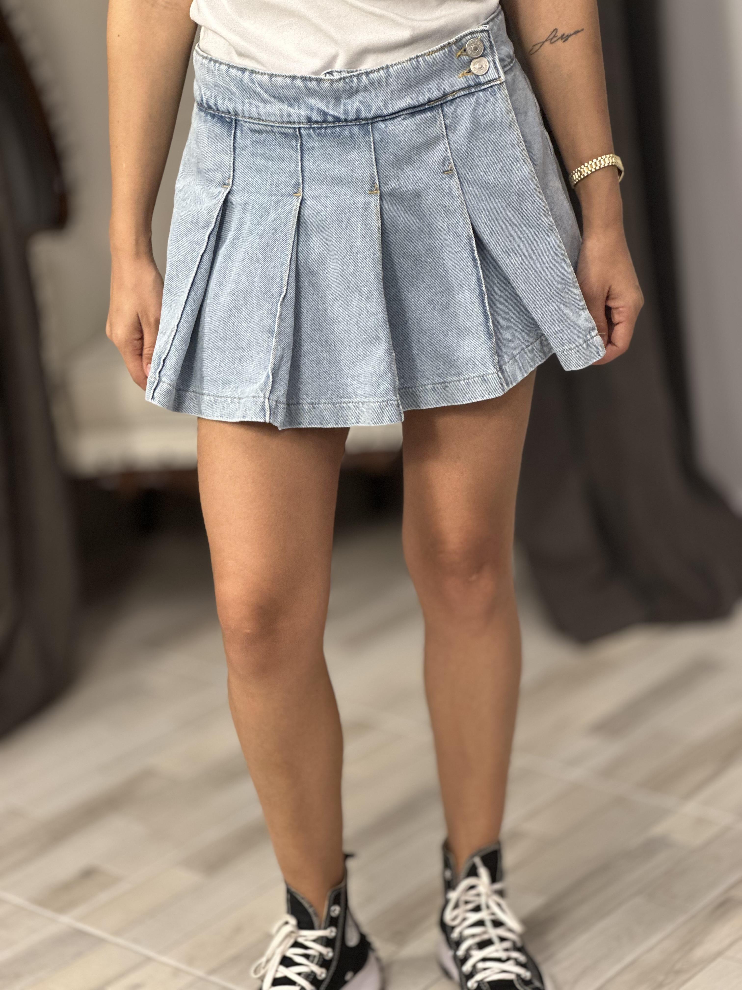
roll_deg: +4.9
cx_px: 371
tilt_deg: -17.4
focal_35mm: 77
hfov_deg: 19.1
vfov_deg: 25.3
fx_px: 2201
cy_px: 495
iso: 125
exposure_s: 1/33
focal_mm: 9
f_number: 2.8
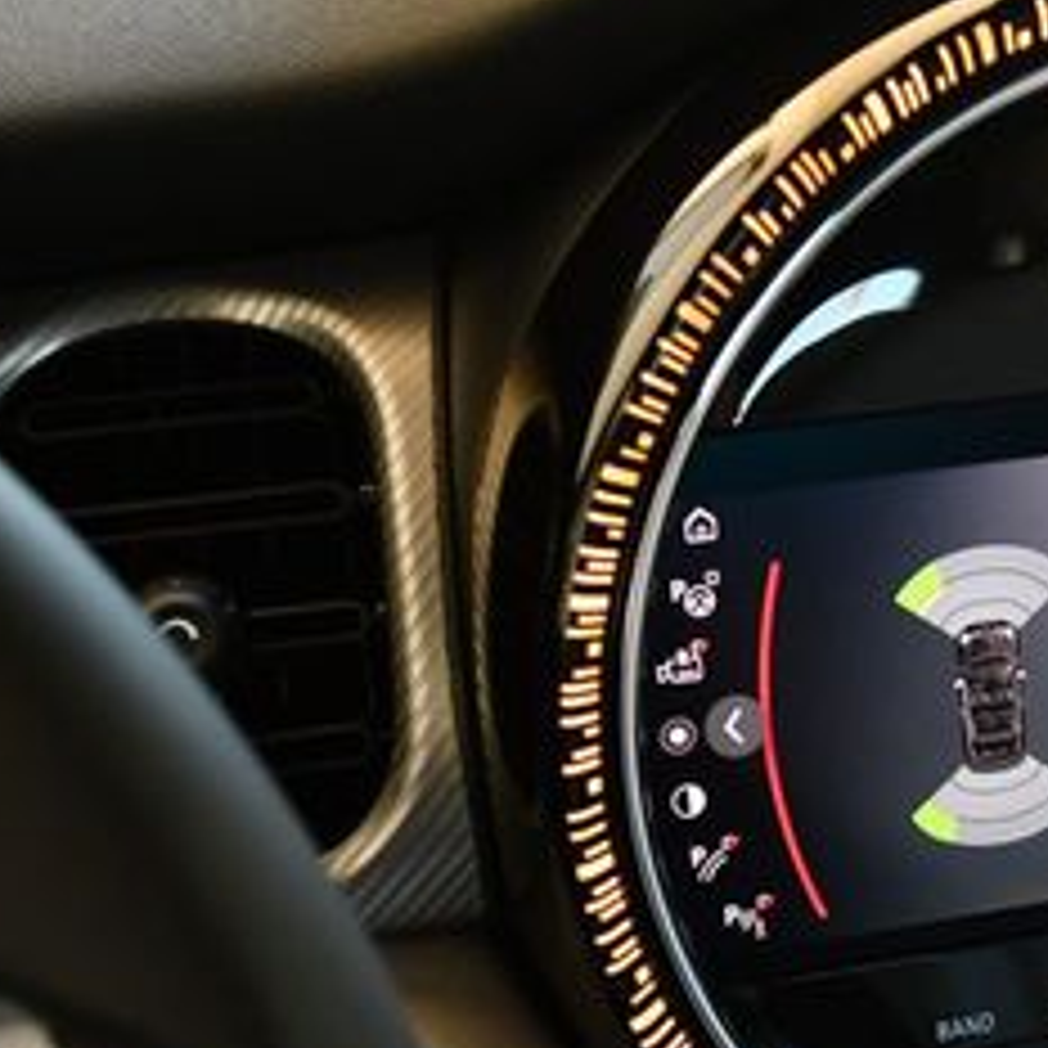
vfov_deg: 20.6
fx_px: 2877
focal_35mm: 84
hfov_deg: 19.9
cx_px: 1079
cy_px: 711
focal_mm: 18
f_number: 3.5
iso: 640
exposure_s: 1/250
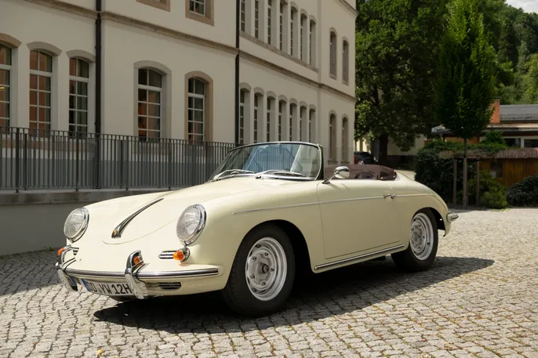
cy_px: 179
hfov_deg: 45.4
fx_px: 642
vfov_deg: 31.2
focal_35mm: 43
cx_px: 269
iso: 200
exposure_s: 1/1250
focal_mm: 28.9
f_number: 3.2
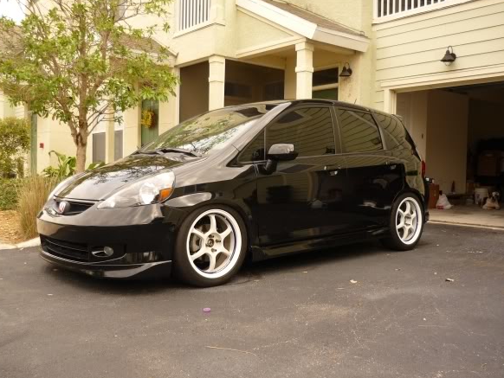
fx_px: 495
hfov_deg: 53.9
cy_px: 184
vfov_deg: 41.8
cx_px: 249
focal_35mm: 34
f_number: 2.8
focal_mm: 5.5
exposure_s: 1/160
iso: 100
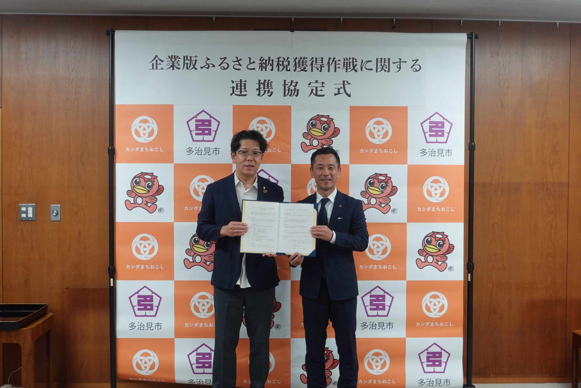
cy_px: 194
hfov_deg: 50.7
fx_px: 613
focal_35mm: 38
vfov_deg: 35.1
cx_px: 290
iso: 250
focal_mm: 14.49
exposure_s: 1/60
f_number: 2.8
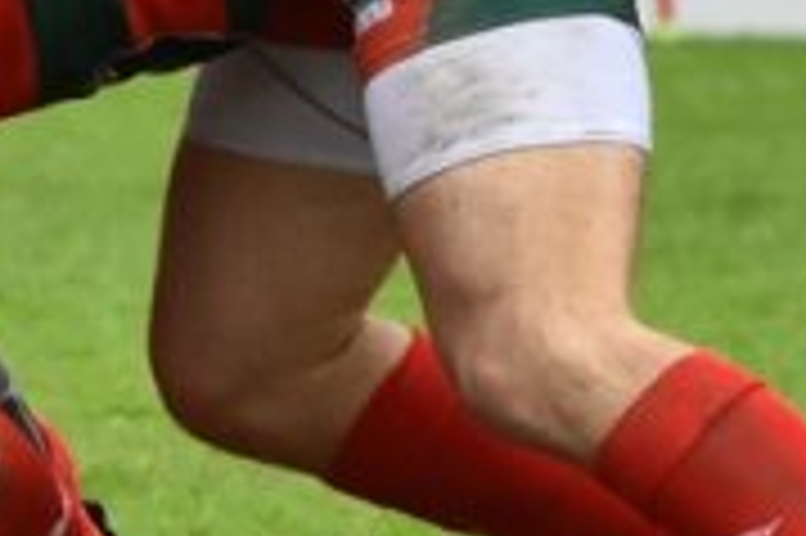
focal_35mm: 1885
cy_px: -306
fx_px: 42164
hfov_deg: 1.1
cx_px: -423
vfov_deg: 0.7
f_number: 8
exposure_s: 1/800
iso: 1000
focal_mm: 220
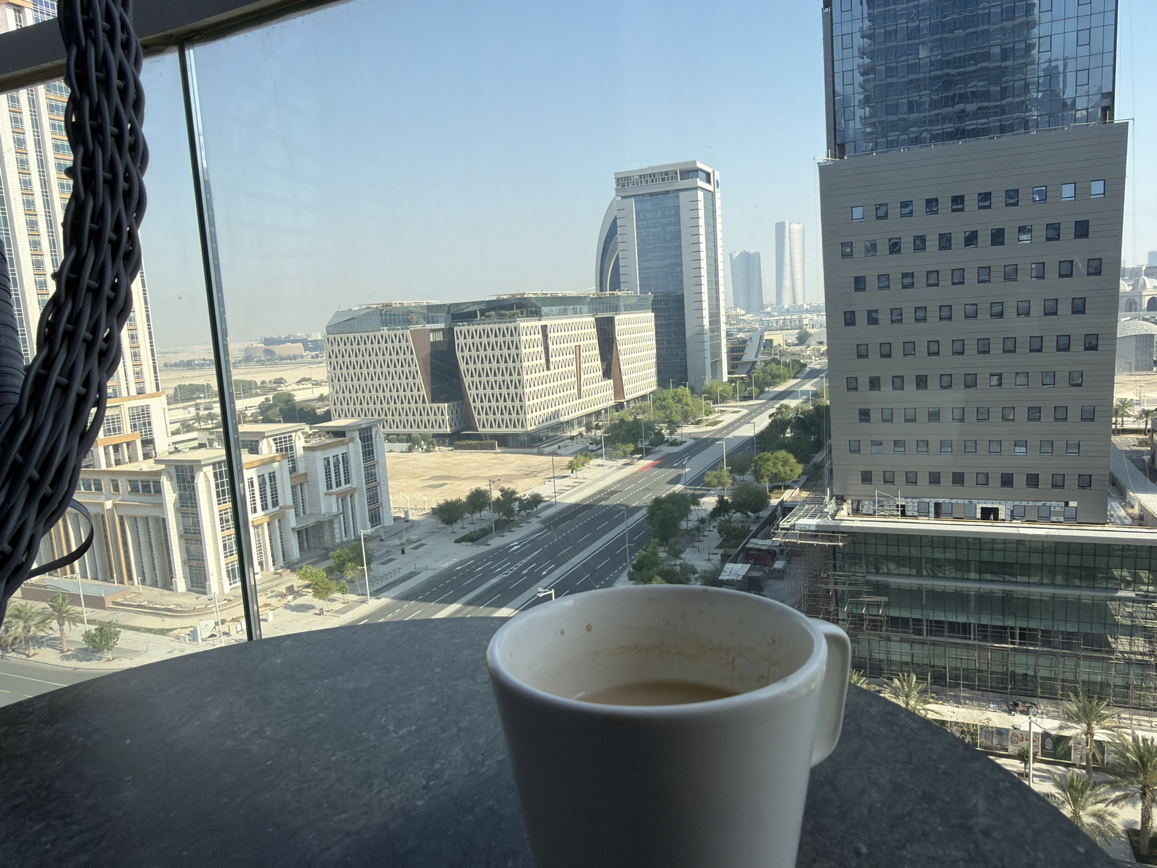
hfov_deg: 69.4
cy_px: 434
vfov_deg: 54.9
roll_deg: +3.9
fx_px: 836
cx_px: 578
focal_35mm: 25
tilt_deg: -7.7
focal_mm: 2.22
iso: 25
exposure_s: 1/777
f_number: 2.2
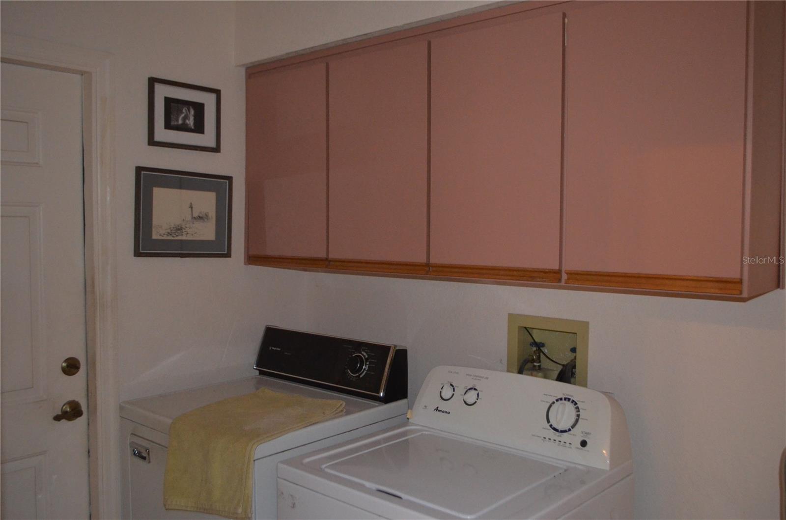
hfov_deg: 57.3
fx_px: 719
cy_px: 260
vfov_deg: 39.8
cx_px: 393
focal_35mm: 33
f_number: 3.8
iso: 3200
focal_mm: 22
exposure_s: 1/60
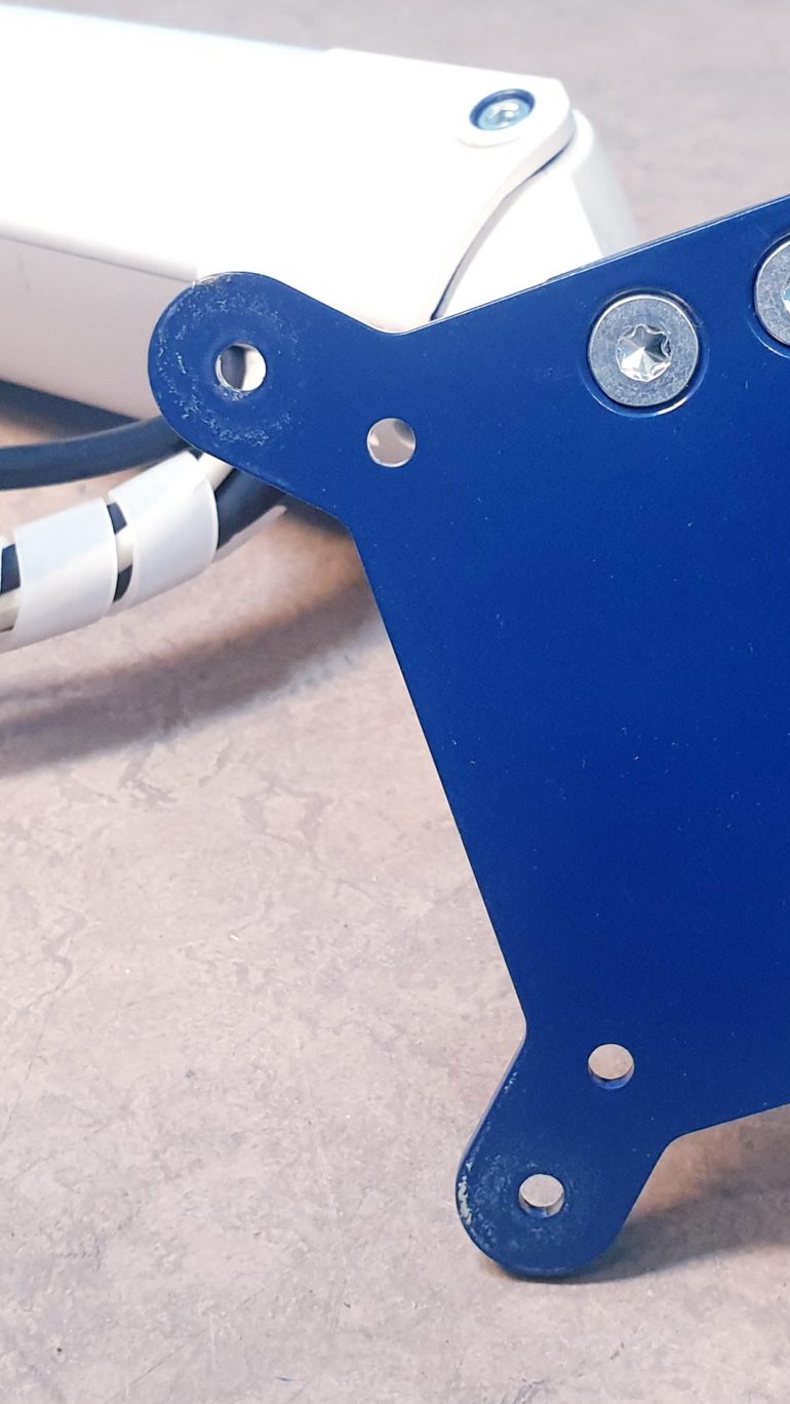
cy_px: 647
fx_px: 1973
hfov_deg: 22.6
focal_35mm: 53
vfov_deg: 39.1
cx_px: 460
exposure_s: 1/50
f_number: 2.4
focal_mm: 4.3
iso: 400
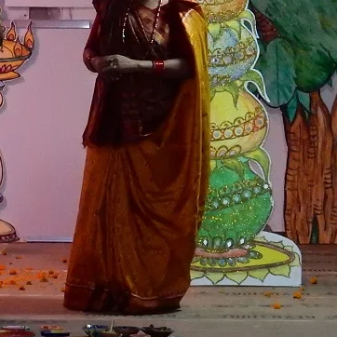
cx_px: 25
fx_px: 2665
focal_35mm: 242
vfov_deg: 7.2
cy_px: 20
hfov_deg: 7.2
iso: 1600
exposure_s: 1/30
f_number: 5.3
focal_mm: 17.6
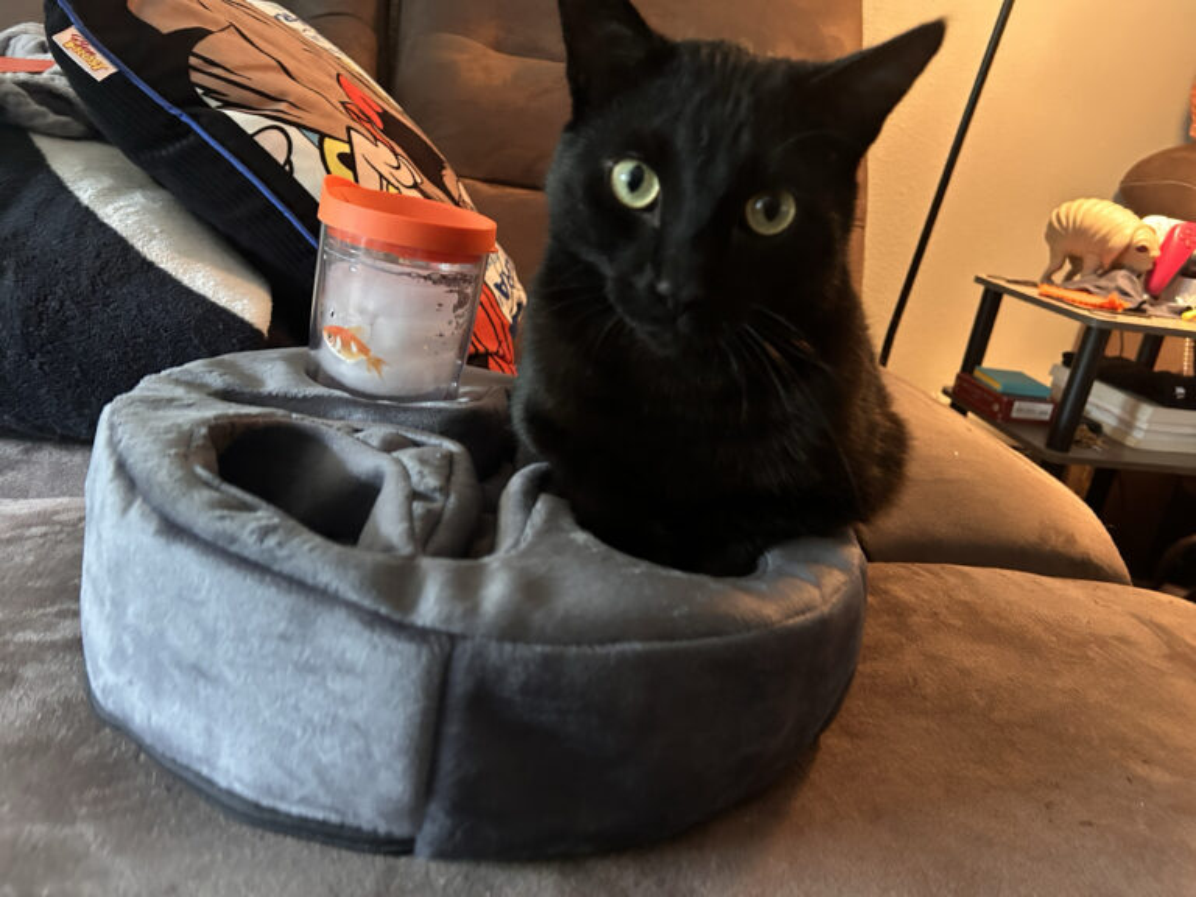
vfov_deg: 53.1
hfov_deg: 67.3
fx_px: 898
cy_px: 448
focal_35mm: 26
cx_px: 598
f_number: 1.5
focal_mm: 5.7
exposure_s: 1/30
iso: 500
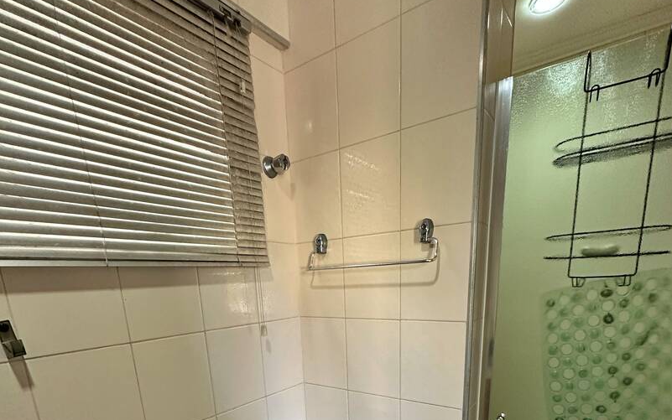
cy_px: 374
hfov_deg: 85.0
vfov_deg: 52.8
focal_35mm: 20
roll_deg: +1.6
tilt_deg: -14.6
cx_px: 339
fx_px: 366
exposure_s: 1/120
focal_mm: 2.22
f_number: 2.2
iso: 250
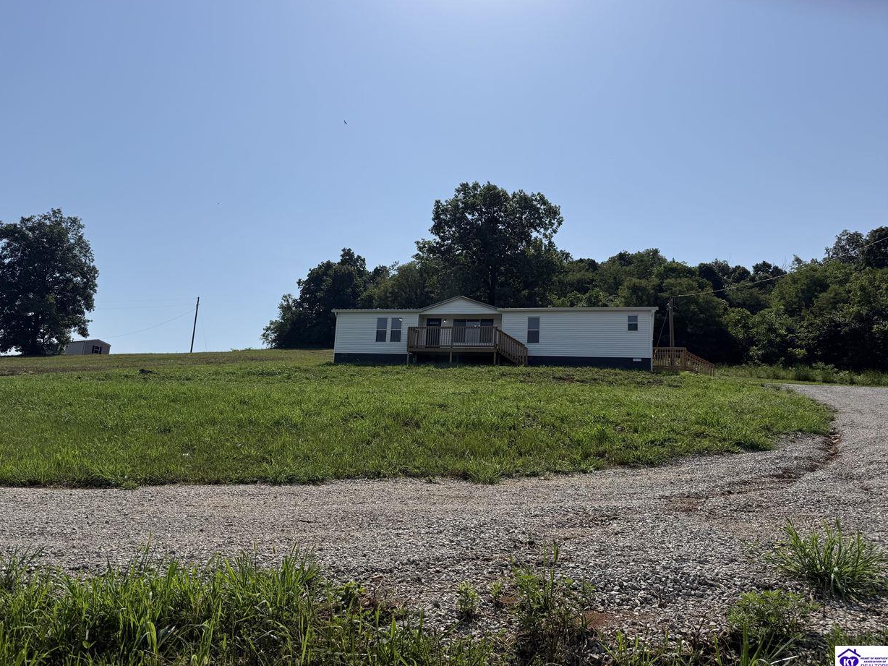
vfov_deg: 54.9
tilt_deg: +11.2
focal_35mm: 25
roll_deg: -3.6
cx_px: 430
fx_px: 641
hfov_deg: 69.4
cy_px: 328
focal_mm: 6.76
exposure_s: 1/10309
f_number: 1.78
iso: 80
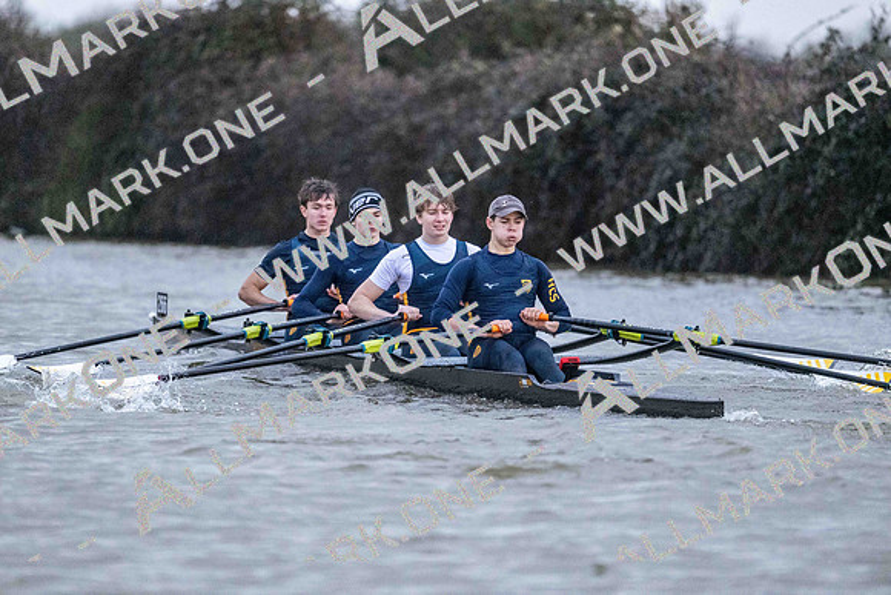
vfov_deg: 3.4
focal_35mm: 400
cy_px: 298
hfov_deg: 5.2
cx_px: 446
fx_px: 9902
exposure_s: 1/1600
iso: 14400
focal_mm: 400
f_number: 4.5
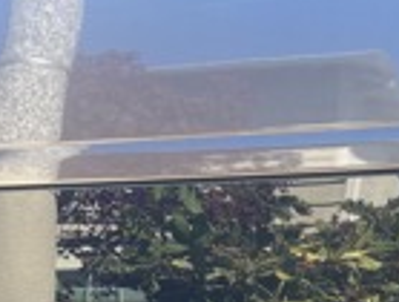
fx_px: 1075
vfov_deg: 14.2
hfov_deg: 20.6
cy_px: 539
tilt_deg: -10.5
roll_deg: +2.0
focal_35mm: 93
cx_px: 362
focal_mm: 6.86
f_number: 1.78
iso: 80
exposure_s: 1/412
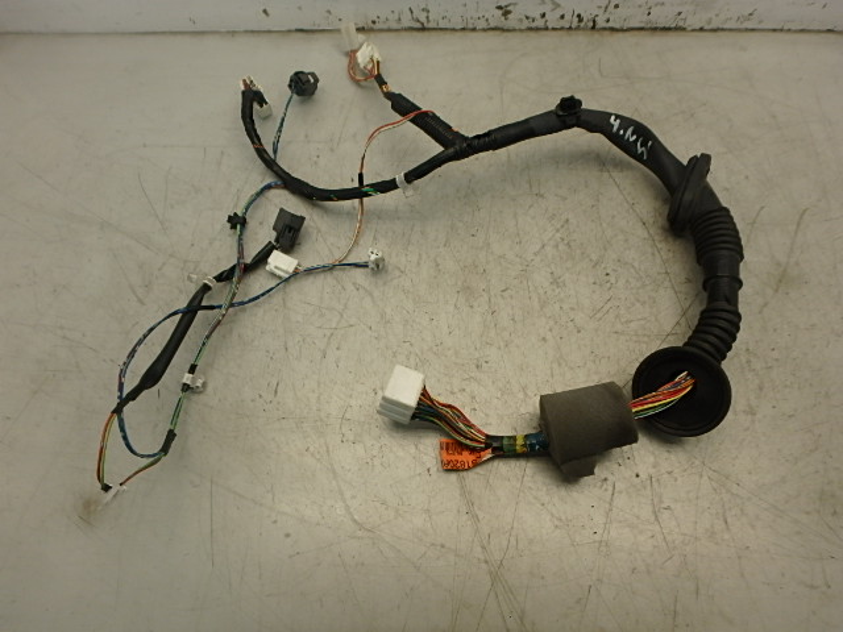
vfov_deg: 63.4
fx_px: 511
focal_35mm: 21
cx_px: 422
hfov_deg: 79.0
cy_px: 316
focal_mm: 3.7
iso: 125
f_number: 3.5
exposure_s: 1/60
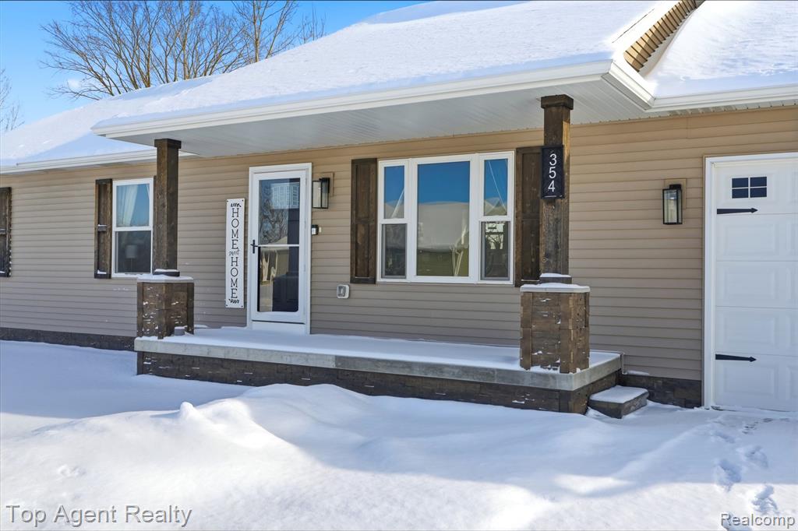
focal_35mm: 35
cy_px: 266
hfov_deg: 54.4
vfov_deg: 37.8
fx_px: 776
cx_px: 399
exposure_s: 1/8000
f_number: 8
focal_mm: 35
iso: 400
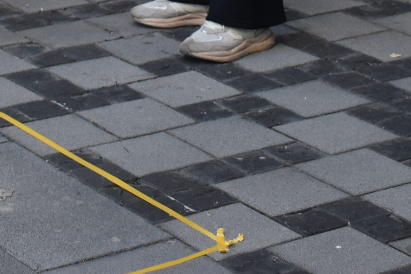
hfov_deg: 12.5
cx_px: -74
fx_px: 1838
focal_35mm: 161
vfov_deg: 8.0
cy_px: -335
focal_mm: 24
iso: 400
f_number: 4
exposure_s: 1/250
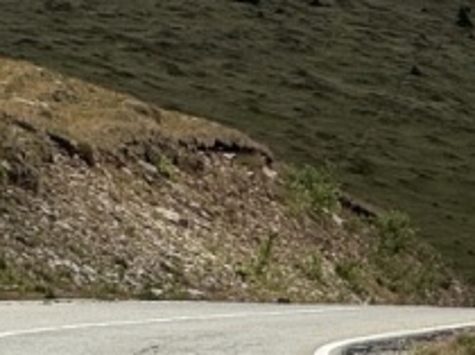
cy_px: -102
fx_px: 6044
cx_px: 604
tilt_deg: +3.0
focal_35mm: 441
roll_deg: +0.8
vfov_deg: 3.4
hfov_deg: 4.5
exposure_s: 1/1623
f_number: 2.8
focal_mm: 9
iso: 25
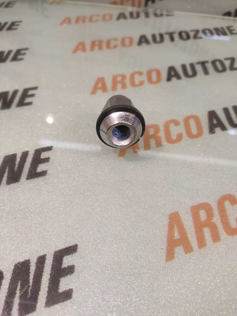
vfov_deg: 91.1
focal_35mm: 17
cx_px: 118
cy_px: 158
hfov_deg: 74.7
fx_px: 155
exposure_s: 1/50
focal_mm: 4.74
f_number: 1.79
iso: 241
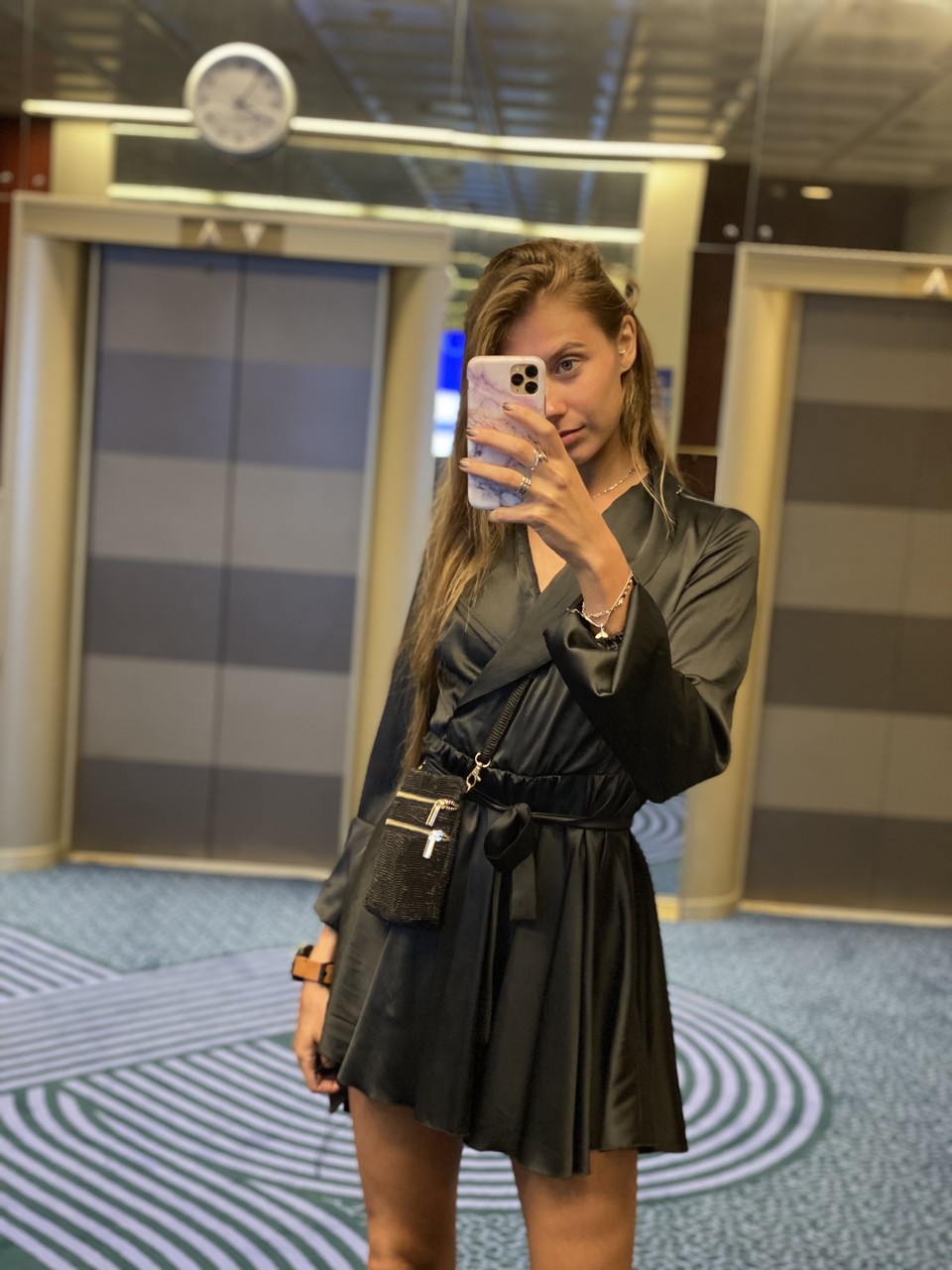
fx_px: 1907
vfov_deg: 36.8
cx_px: 476
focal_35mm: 52
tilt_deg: -6.0
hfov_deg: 28.0
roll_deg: -4.6
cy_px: 635
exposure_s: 1/40
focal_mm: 6
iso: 200
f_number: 2
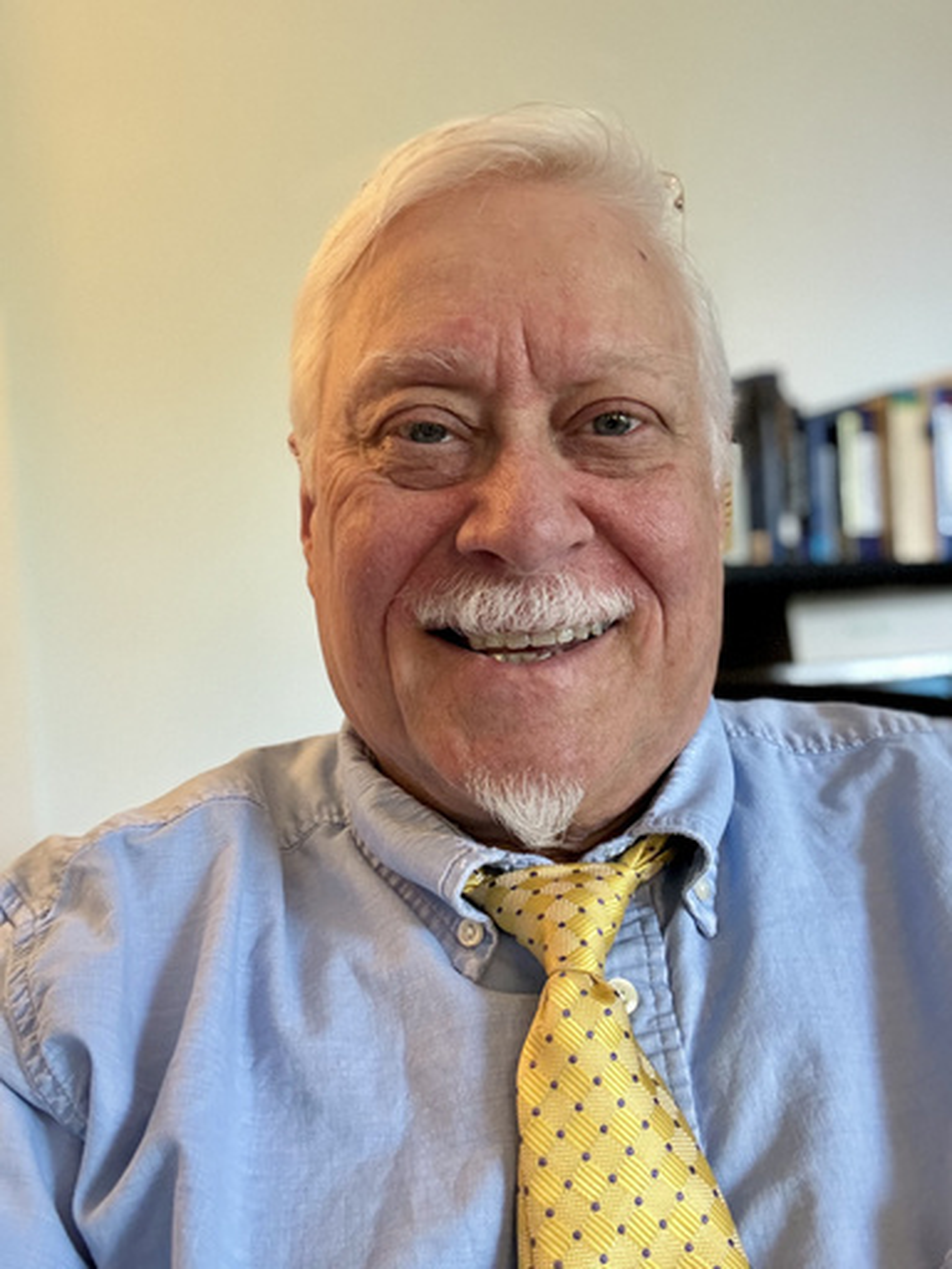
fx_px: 1100
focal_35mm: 30
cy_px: 634
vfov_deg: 60.0
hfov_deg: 46.8
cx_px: 476
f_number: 1.9
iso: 320
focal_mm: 2.69
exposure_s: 1/30
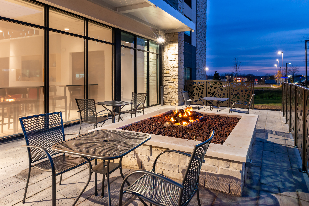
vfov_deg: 53.2
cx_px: 154
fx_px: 206
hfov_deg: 73.7
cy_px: 103
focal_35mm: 24
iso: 640
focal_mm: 24
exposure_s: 1/1.25
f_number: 11
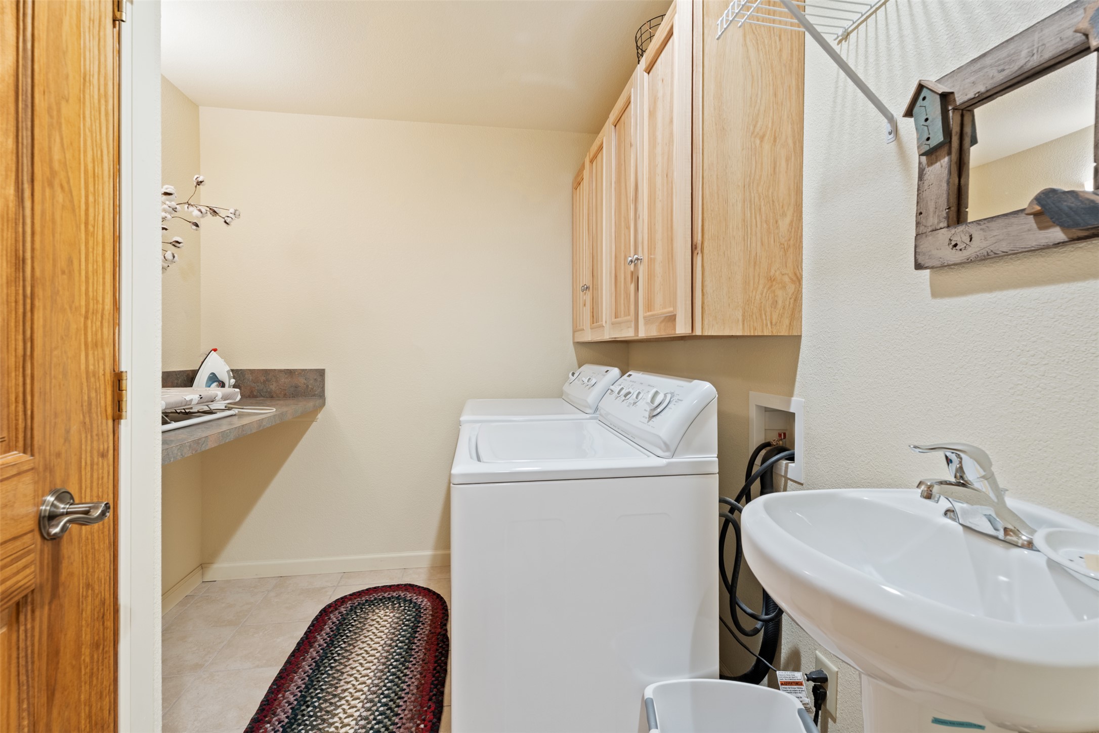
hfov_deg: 96.7
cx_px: 550
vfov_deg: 73.7
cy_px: 366
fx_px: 488
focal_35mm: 16
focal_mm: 16
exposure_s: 2
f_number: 9
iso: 250
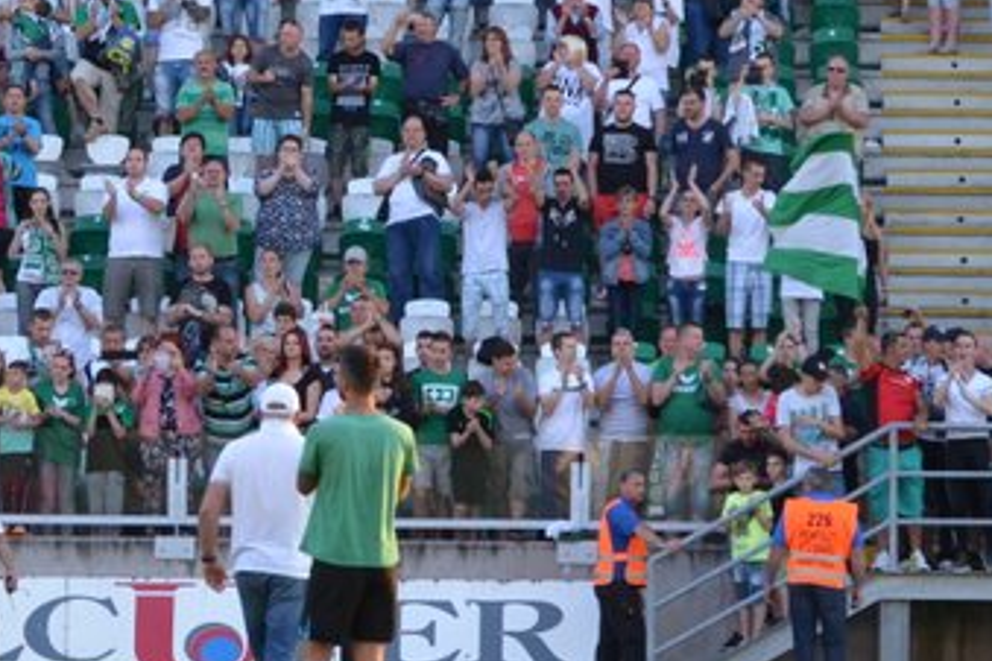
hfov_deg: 5.3
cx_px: -143
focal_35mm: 390
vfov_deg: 3.5
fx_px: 10746
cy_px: 257
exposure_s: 1/200
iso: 800
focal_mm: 98
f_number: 7.1
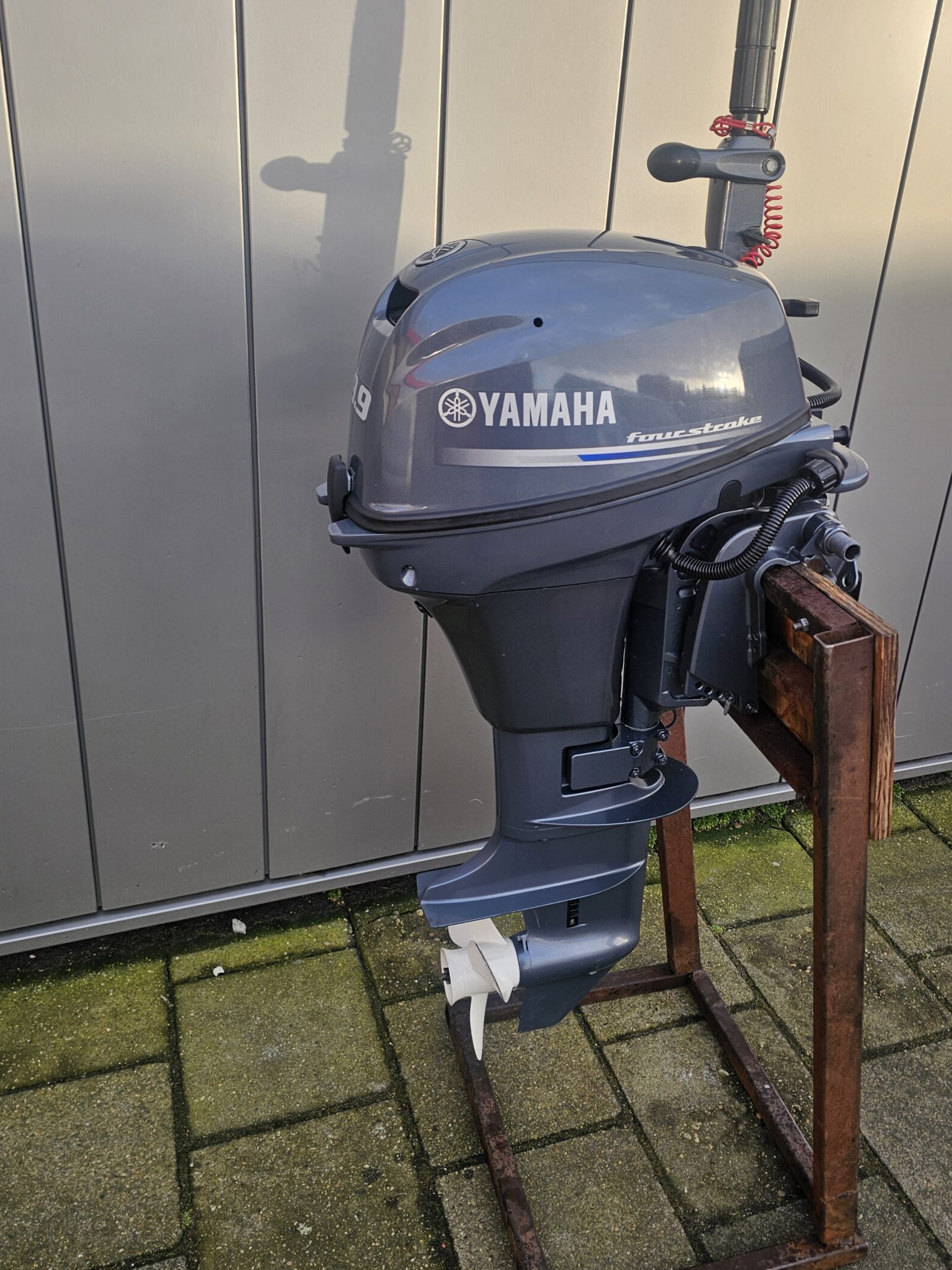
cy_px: 583
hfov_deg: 49.7
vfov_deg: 63.4
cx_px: 515
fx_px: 1027
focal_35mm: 28
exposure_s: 1/100
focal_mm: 6.3
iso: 12
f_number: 1.7
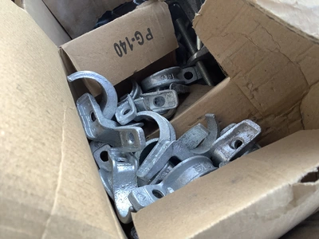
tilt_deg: -58.3
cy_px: 120
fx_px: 286
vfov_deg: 45.4
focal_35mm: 31
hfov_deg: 58.4
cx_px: 160
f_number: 2.4
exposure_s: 1/100
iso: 32
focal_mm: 3.3
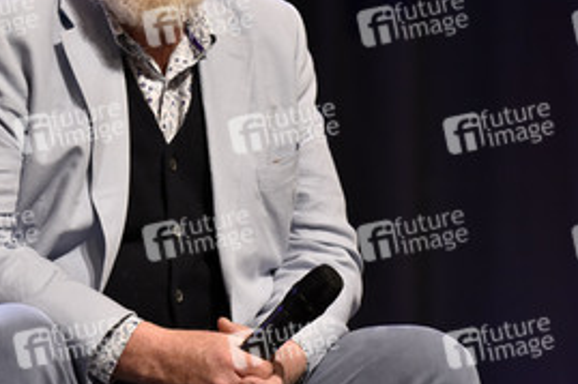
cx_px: 227
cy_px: 75
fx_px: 7252
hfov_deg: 4.6
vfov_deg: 3.0
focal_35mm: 452
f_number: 5.6
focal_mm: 270
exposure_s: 1/125
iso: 2500
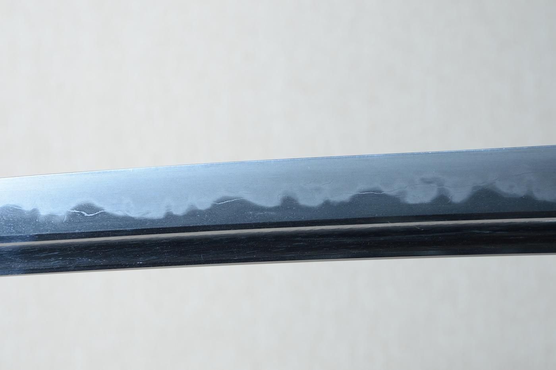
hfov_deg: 16.1
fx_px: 1967
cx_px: 278
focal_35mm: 128
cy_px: 185
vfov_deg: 10.7
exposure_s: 1/2
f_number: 11
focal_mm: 85
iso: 400
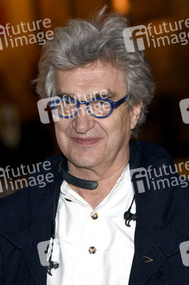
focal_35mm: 168
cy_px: 142
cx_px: 94
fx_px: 1325
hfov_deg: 8.2
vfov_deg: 12.2
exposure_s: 1/400
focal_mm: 112
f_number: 3.5
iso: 800
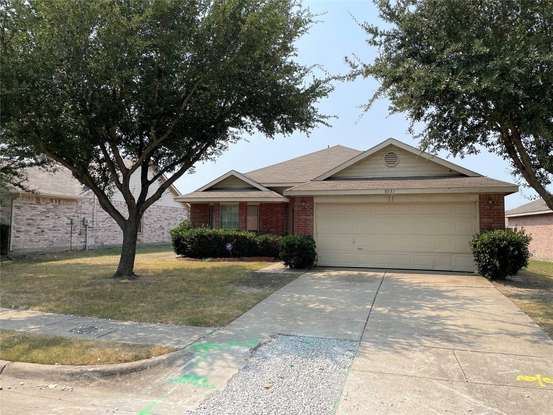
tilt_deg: +5.5
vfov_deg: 53.1
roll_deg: -1.4
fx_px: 415
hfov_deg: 67.3
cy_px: 208
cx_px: 276
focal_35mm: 26
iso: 32
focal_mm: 4.2
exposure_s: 1/2817
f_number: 1.6
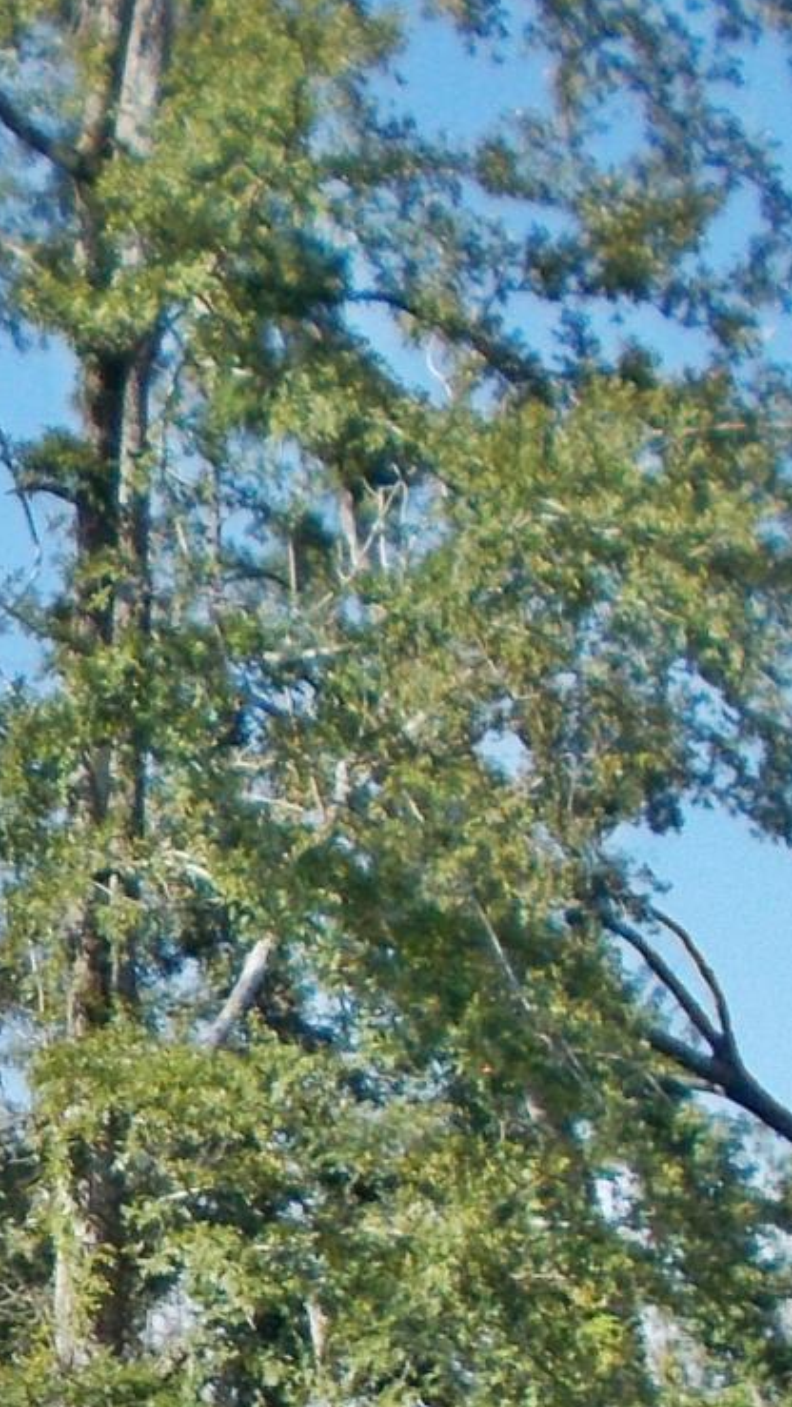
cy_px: 1213
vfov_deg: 18.4
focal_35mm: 115
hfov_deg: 9.8
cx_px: -756
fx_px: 4291
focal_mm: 4.6
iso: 80
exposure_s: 1/100
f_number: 8
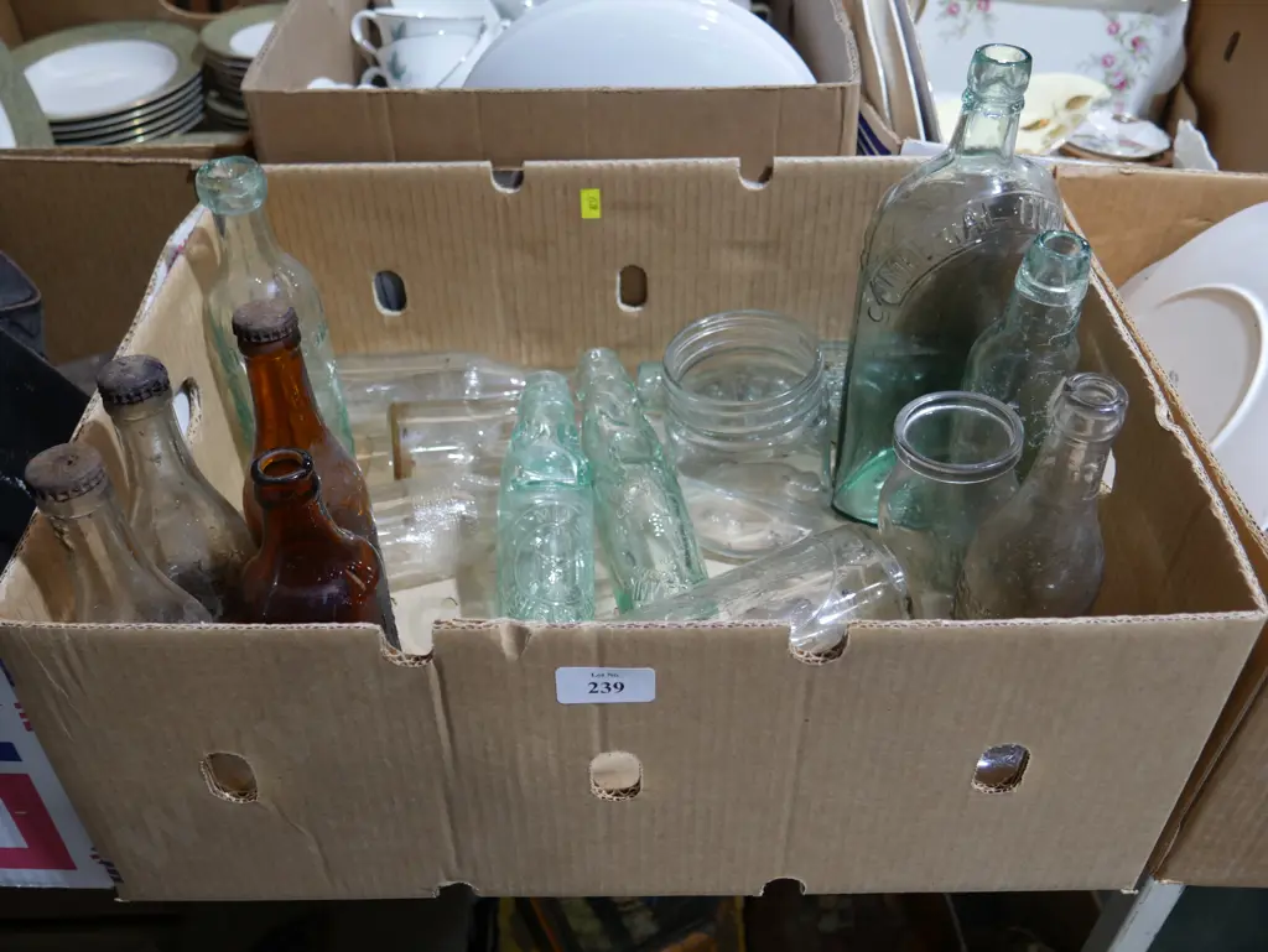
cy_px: 476
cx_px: 634
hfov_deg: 56.8
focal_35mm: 32
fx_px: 1173
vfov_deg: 44.2
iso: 320
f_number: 3.6
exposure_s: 1/60
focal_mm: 16
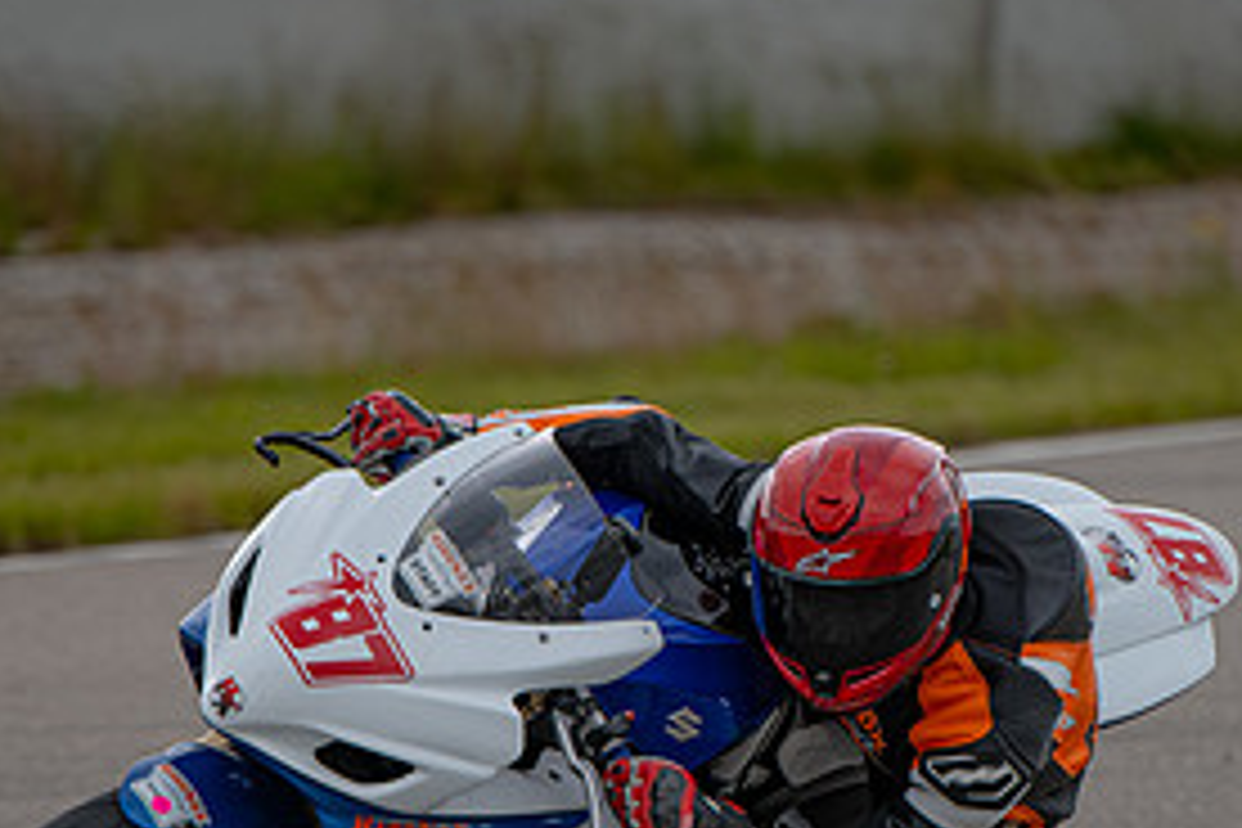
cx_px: 713
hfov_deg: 4.0
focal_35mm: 520
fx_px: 17939
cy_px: 659
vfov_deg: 2.6
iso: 100
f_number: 2.8
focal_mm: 195
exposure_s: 1/1600
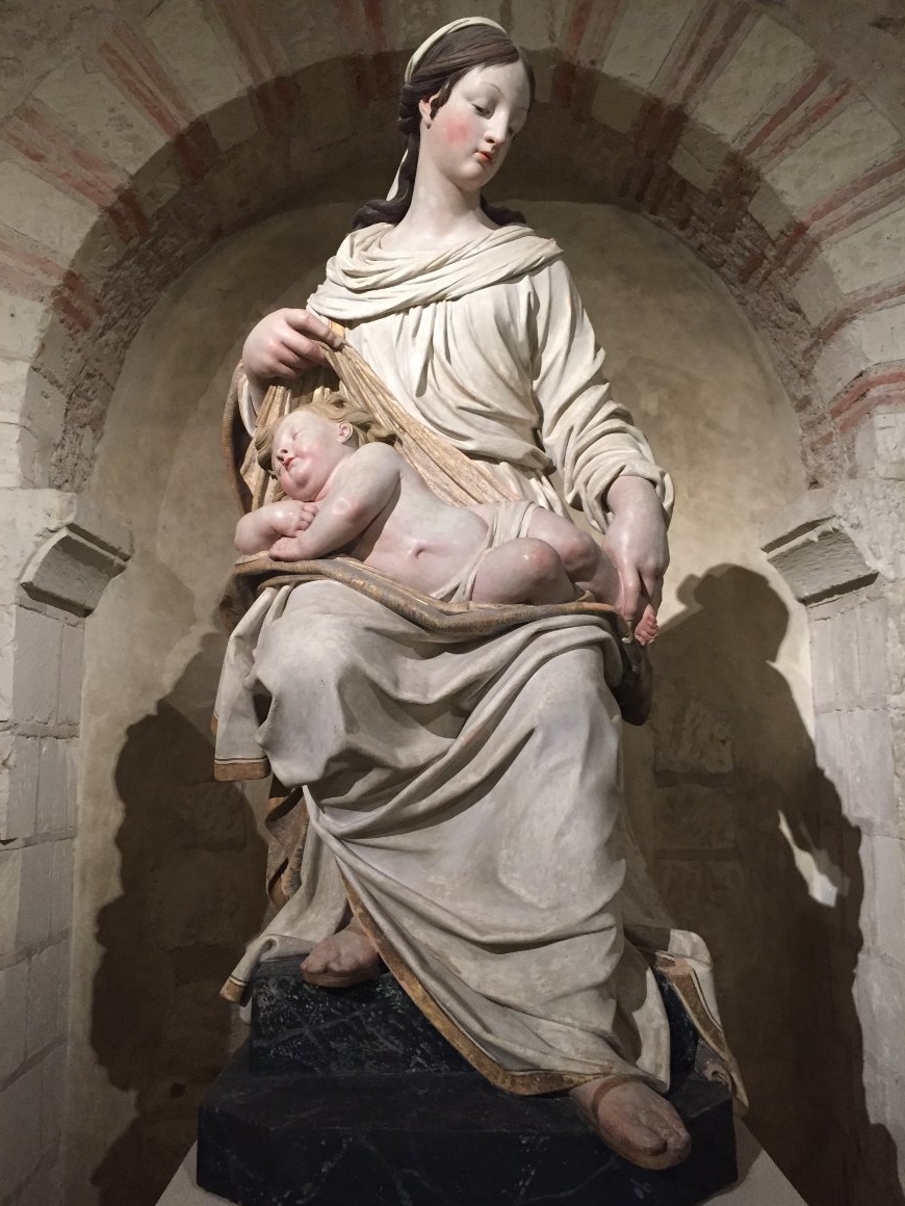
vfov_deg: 60.0
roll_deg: +1.0
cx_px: 445
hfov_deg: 46.8
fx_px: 1046
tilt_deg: +6.7
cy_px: 623
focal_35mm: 30
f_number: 2.2
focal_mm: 4.15
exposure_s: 1/33
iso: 250
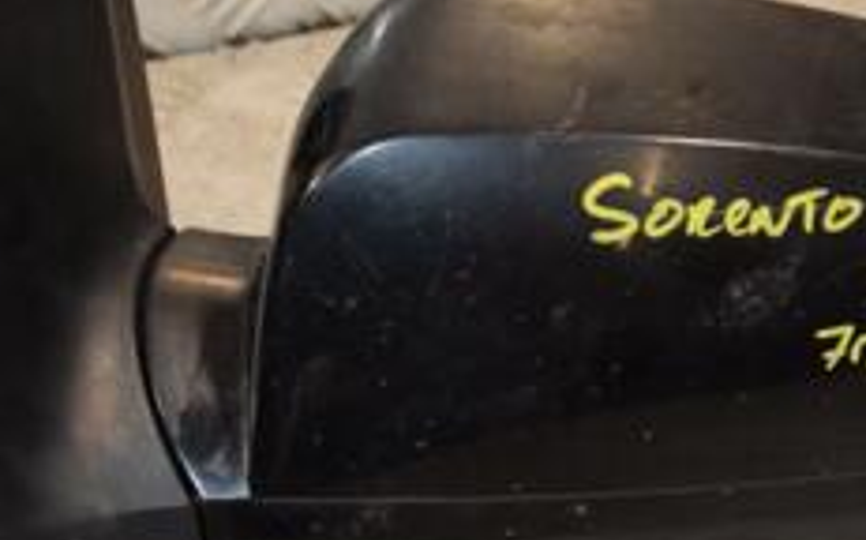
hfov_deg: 16.5
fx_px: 2995
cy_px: 266
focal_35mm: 127
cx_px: 461
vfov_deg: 10.3
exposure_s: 1/200
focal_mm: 32
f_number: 5
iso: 800
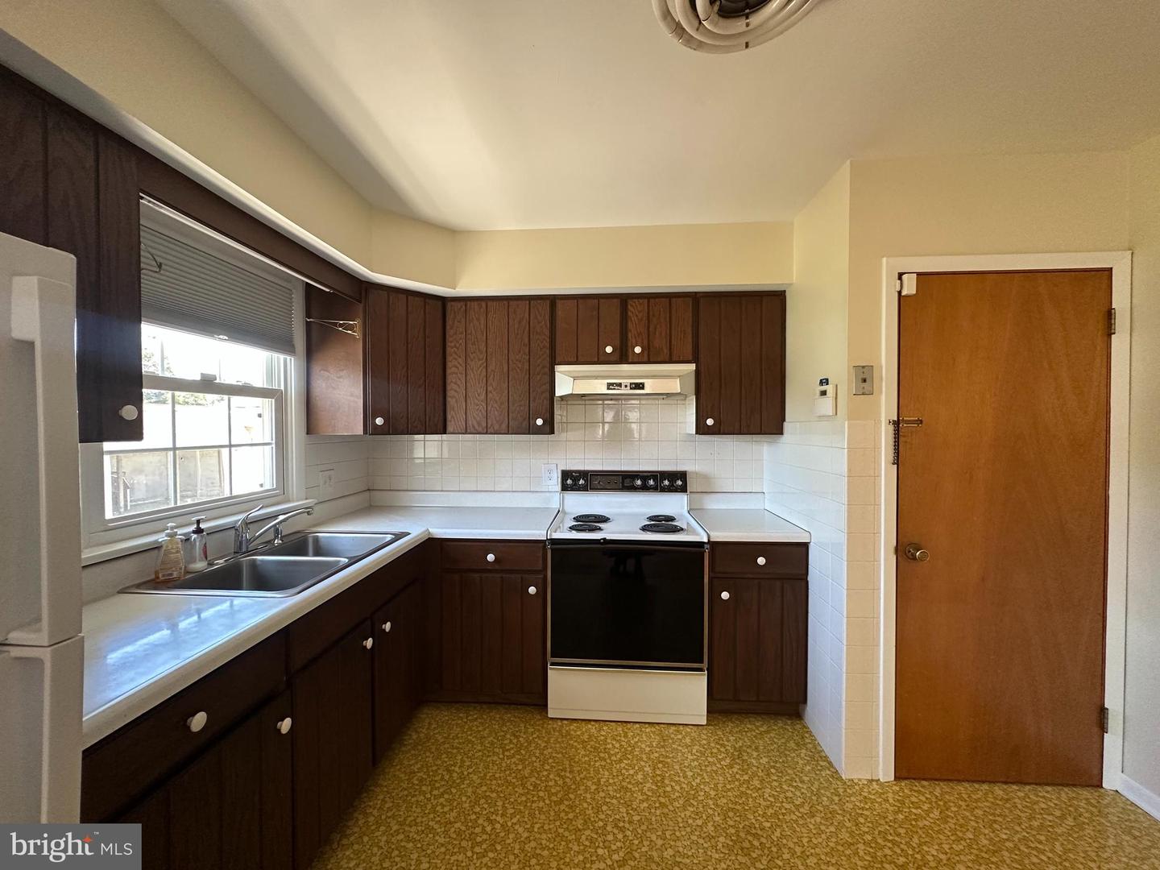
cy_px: 435
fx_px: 469
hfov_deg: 102.1
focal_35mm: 14
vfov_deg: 85.7
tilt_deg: -0.5
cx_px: 580
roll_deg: +0.3
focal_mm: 2.22
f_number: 2.2
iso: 250
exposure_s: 1/99
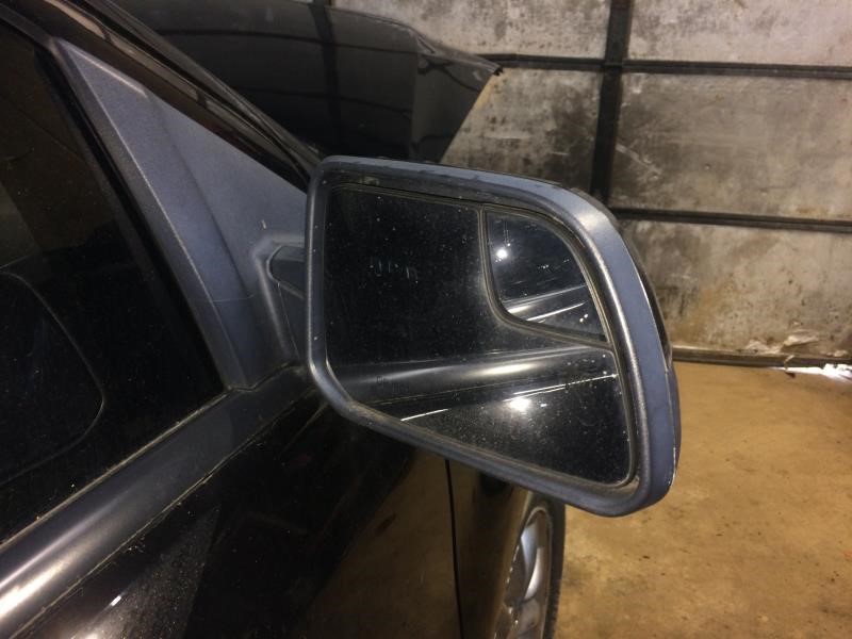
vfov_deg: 48.2
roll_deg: -2.0
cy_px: 320
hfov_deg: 61.7
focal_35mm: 29
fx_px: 714
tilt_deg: -17.7
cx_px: 426
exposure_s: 1/30
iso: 100
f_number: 2.2
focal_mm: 4.15
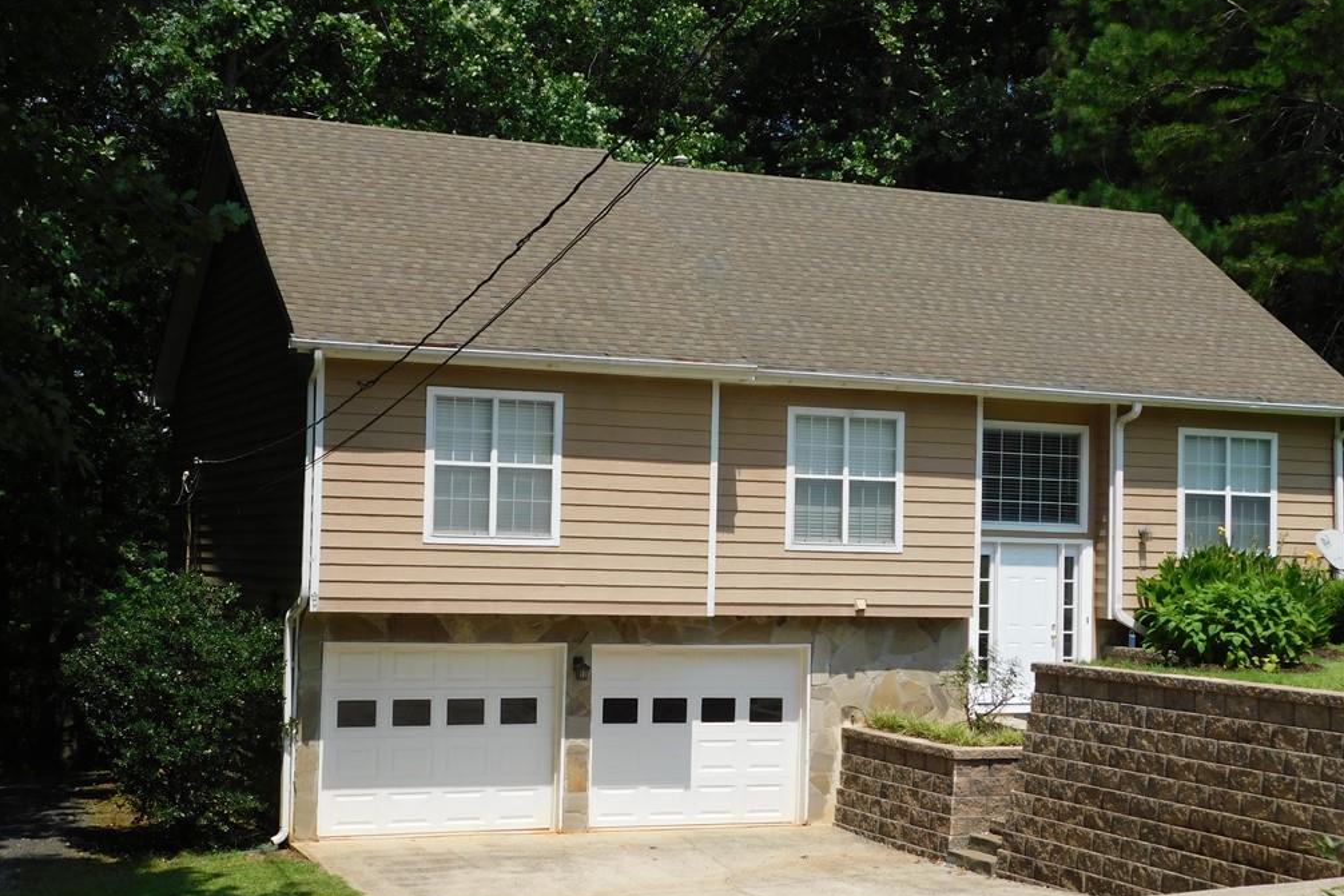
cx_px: 661
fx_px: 2016
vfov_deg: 25.1
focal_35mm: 54
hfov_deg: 36.9
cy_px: 461
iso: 125
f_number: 3.8
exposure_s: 1/1000
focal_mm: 9
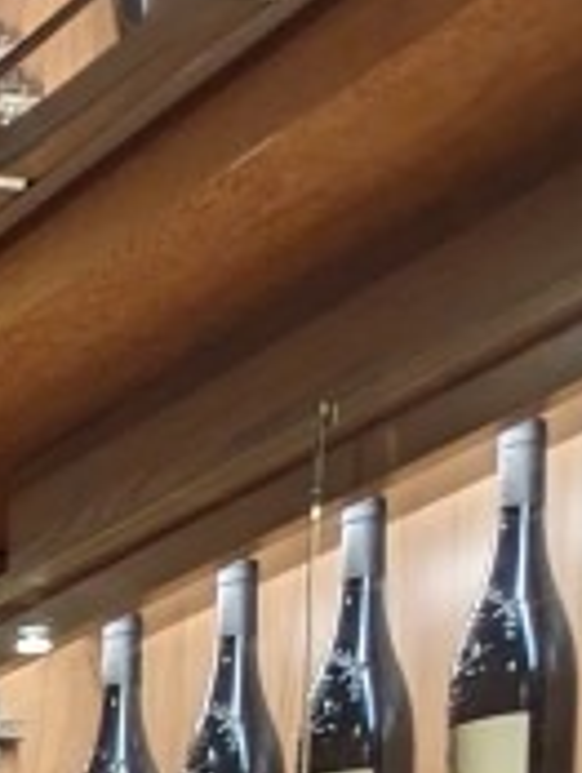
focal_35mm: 141
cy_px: 1906
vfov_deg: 11.4
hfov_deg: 9.7
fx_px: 3153
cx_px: -622
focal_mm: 6.81
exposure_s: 1/180
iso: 256
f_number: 1.85
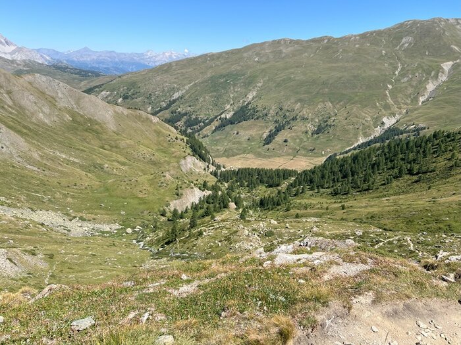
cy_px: 172
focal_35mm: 26
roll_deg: -1.5
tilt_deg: -18.3
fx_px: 346
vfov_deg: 53.1
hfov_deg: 67.3
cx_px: 230
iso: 50
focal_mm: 5.7
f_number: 1.5
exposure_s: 1/3077
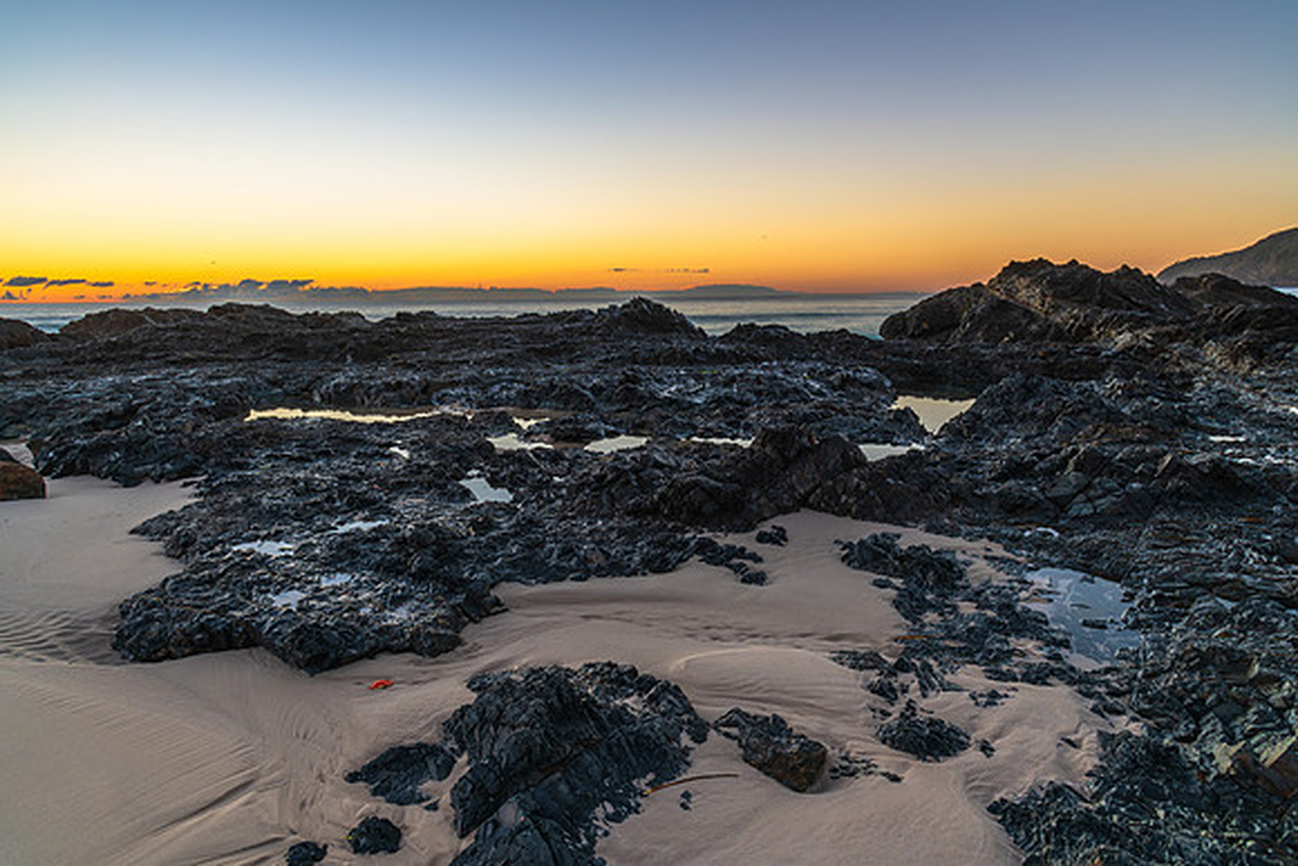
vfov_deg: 51.9
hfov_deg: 72.2
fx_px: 890
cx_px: 649
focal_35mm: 25
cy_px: 433
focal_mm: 24
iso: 64
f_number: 9
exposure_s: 3
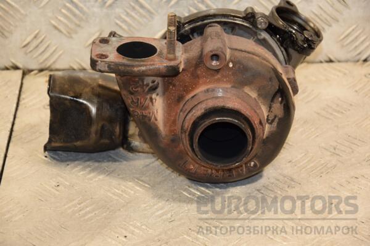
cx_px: 185
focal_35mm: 128
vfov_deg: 10.8
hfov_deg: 16.1
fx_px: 1310
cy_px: 123
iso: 800
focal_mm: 85
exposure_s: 1/100
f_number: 5.6
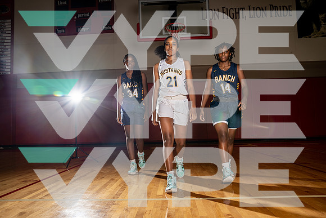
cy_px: 109
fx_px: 254
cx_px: 163
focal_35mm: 28
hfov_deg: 65.5
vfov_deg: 46.4
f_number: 7.1
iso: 100
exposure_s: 1/250
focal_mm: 28
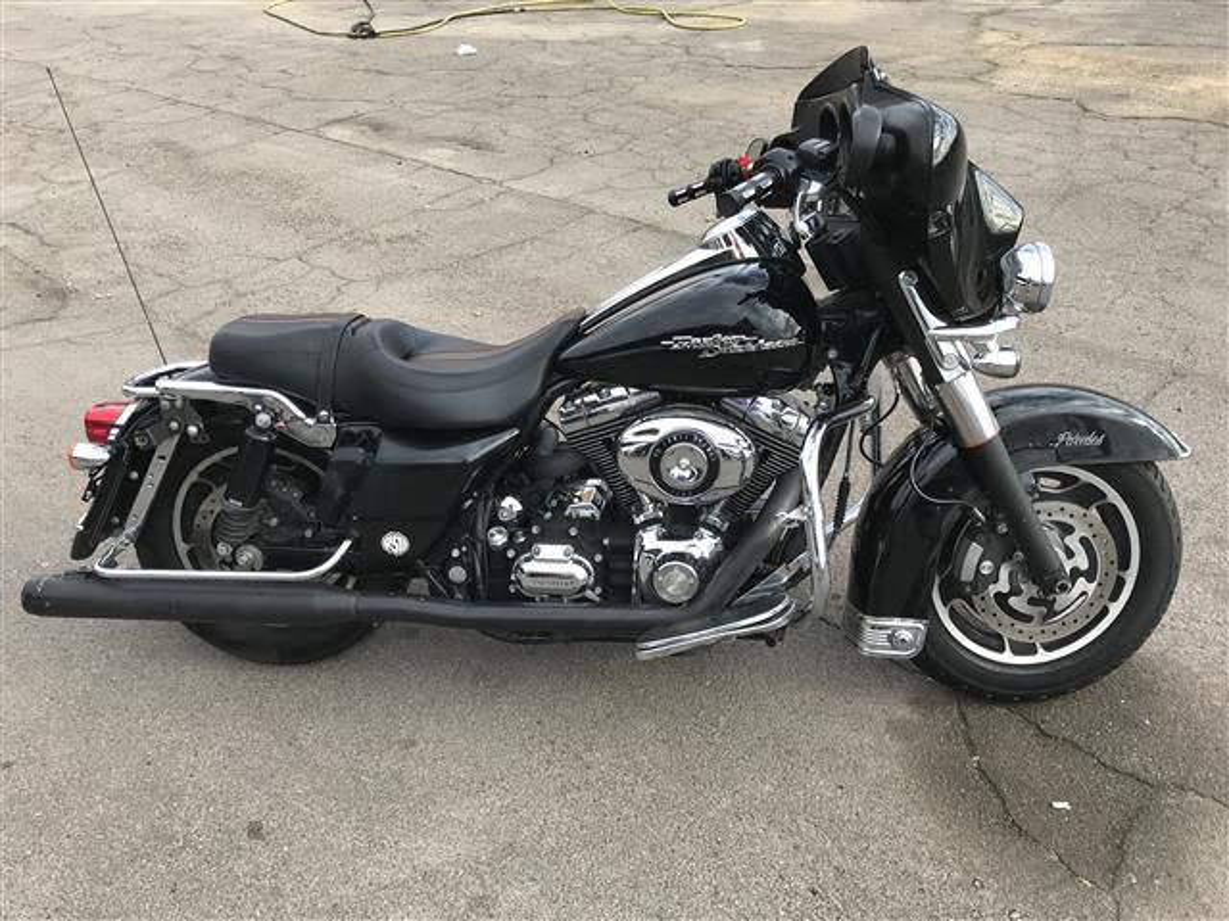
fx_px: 994
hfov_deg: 63.4
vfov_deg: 49.7
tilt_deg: -33.1
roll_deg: +1.0
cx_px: 614
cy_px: 460
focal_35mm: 28
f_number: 1.8
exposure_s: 1/509
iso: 20
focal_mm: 3.99
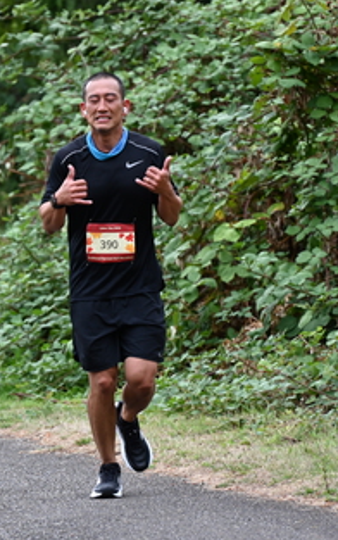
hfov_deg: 3.7
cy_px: 235
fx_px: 5269
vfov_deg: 5.9
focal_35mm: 358
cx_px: 90
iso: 400
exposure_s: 1/250
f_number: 6.3
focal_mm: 200
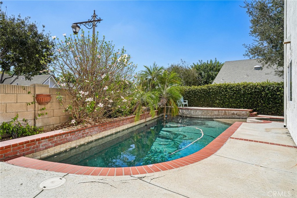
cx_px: 148
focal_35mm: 21
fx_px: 173
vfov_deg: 59.5
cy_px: 99
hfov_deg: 81.2
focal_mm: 21
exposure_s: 1/500
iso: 100
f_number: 8
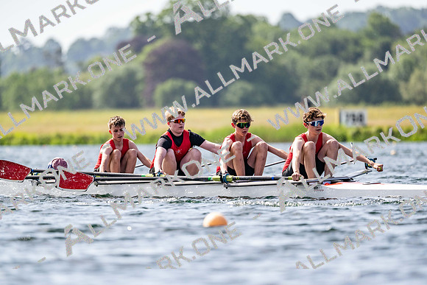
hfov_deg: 5.2
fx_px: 4745
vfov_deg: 3.4
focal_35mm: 400
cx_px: 214
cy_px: 142
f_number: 4.5
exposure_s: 1/2500
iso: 280
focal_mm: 400
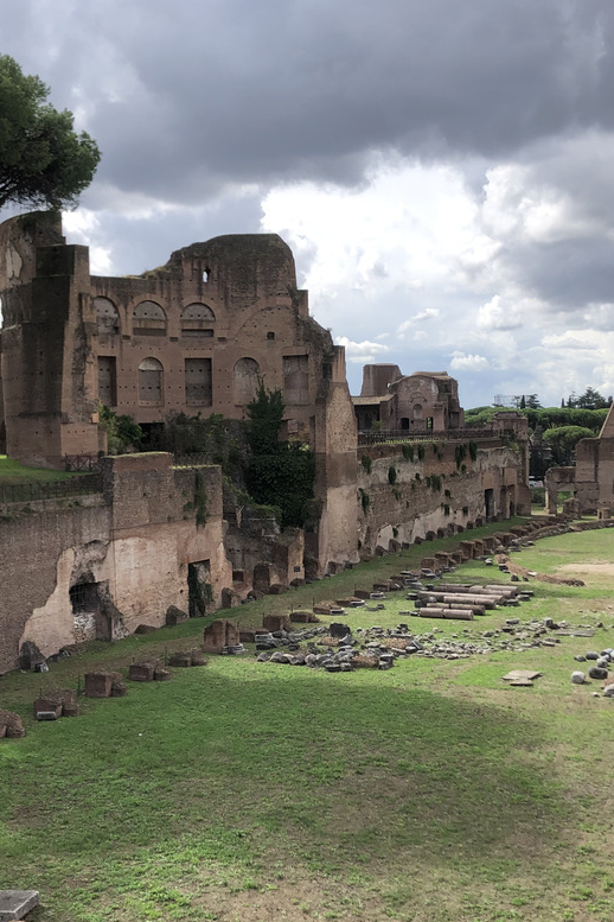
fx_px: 1151
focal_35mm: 45
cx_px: 280
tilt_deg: -4.1
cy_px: 498
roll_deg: +1.4
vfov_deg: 43.6
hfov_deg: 29.9
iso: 20
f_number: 1.8
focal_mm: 4
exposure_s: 1/1567
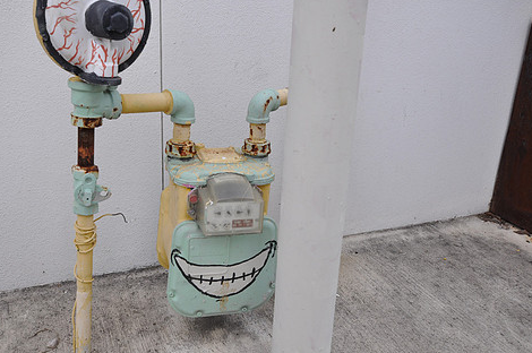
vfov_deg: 35.8
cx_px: 241
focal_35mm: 37
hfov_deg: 51.9
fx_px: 546
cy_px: 166
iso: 200
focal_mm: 20
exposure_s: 1/200
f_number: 7.1
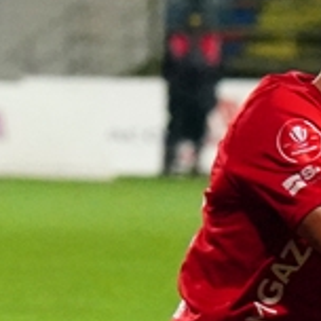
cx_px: 490
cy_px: 450
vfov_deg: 2.2
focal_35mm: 802
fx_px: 8409
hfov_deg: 2.2
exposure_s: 1/800
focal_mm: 159.5
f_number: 6.3
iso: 12800
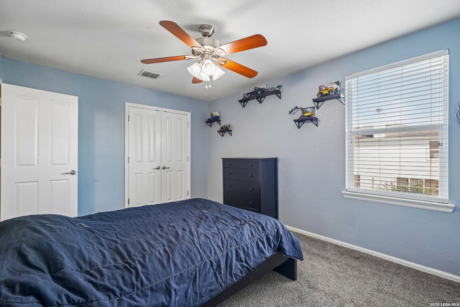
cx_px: 230
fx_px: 204
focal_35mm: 16
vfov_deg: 73.7
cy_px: 154
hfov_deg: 96.7
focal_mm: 16
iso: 400
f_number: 8
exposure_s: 1/6
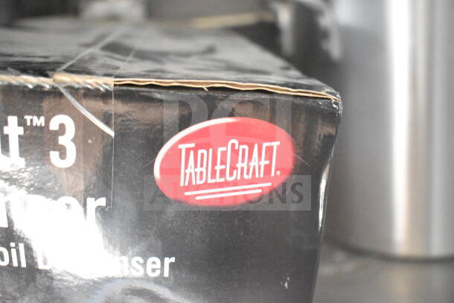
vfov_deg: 34.2
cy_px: 152
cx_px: 227
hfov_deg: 49.5
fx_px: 492
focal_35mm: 39
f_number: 4
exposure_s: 1/40
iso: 12800
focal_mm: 26
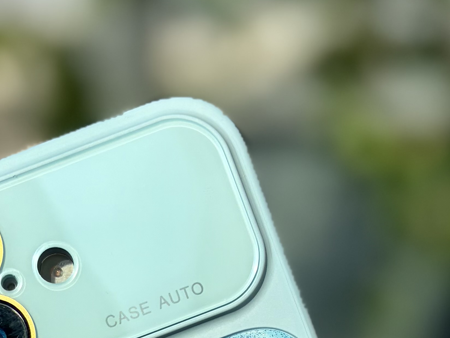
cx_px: 126
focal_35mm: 90
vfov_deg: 15.5
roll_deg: -2.8
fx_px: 1170
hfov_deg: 21.6
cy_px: 460
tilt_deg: -17.7
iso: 50
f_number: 1.6
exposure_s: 1/3279
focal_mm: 5.96
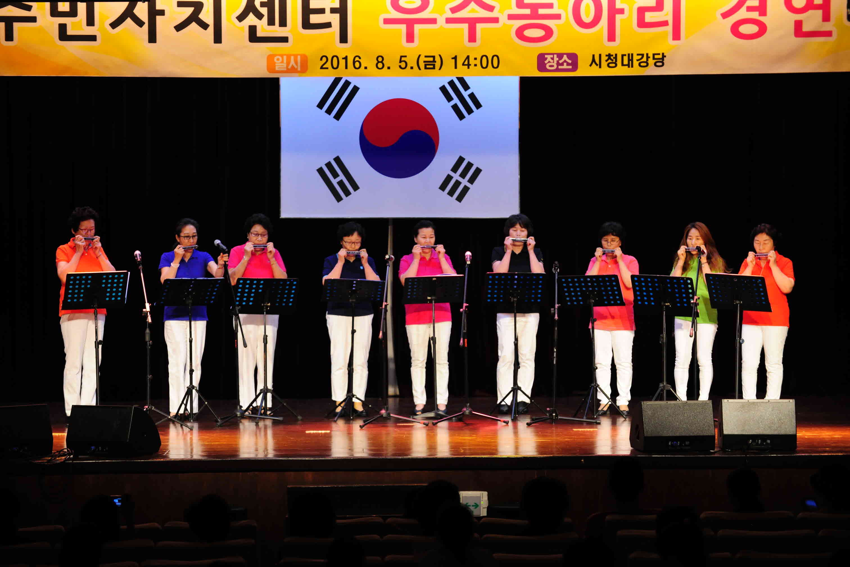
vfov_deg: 10.2
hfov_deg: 15.2
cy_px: 284
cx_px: 425
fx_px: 3187
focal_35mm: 135
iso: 1600
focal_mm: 135
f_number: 5.6
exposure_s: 1/125
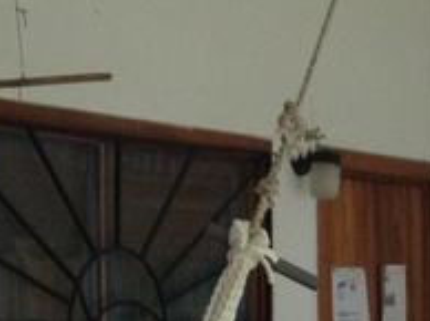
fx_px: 2692
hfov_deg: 8.6
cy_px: 372
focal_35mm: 217
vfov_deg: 6.8
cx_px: 884
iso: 64
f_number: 2.4
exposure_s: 1/120
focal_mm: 4.28
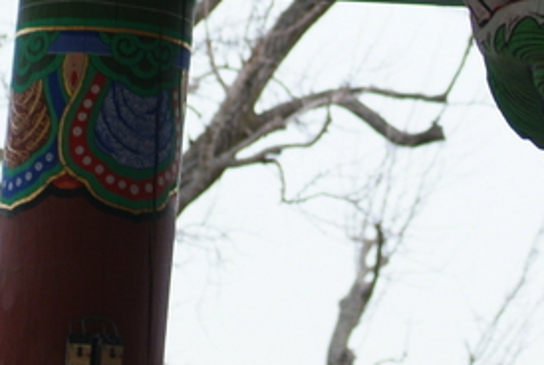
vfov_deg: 5.8
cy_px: 8
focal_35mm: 237
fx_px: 3589
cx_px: 553
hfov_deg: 8.6
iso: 400
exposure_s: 1/90
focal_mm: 62
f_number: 4.8
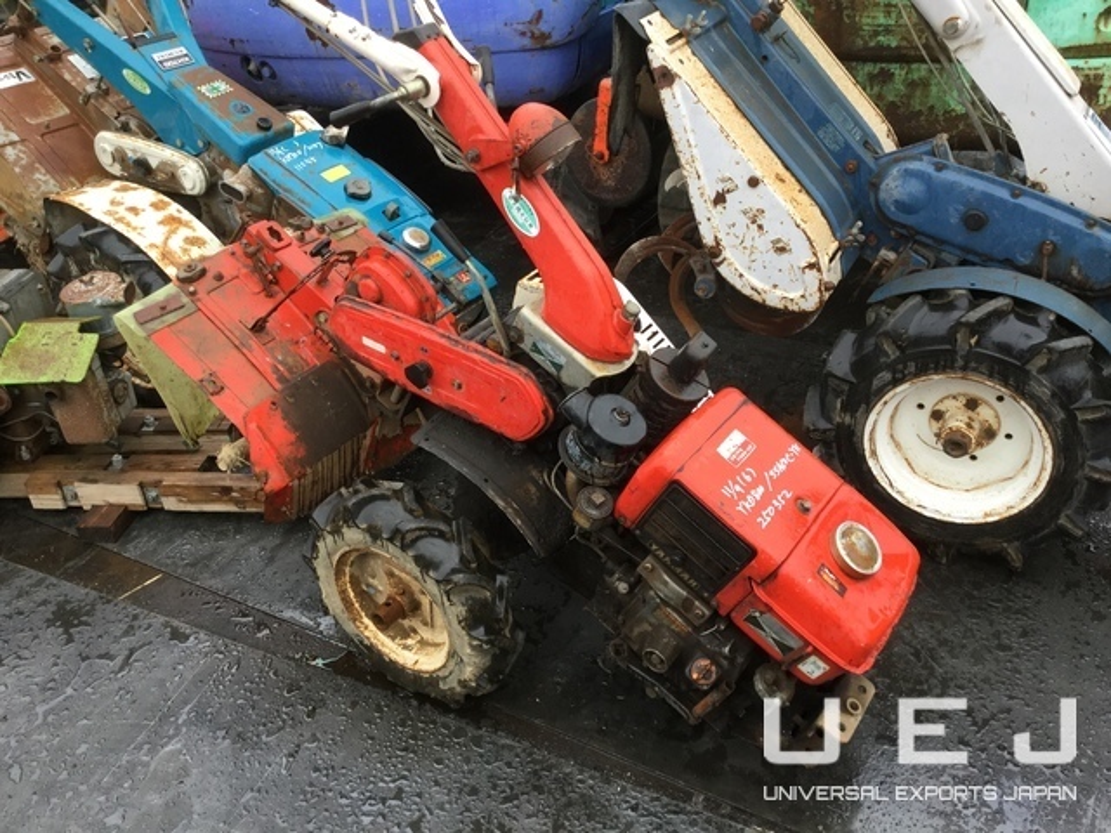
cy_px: 416
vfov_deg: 45.4
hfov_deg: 58.4
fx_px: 995
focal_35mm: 31
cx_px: 556
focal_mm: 3.3
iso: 25
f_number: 2.4
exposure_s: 1/40
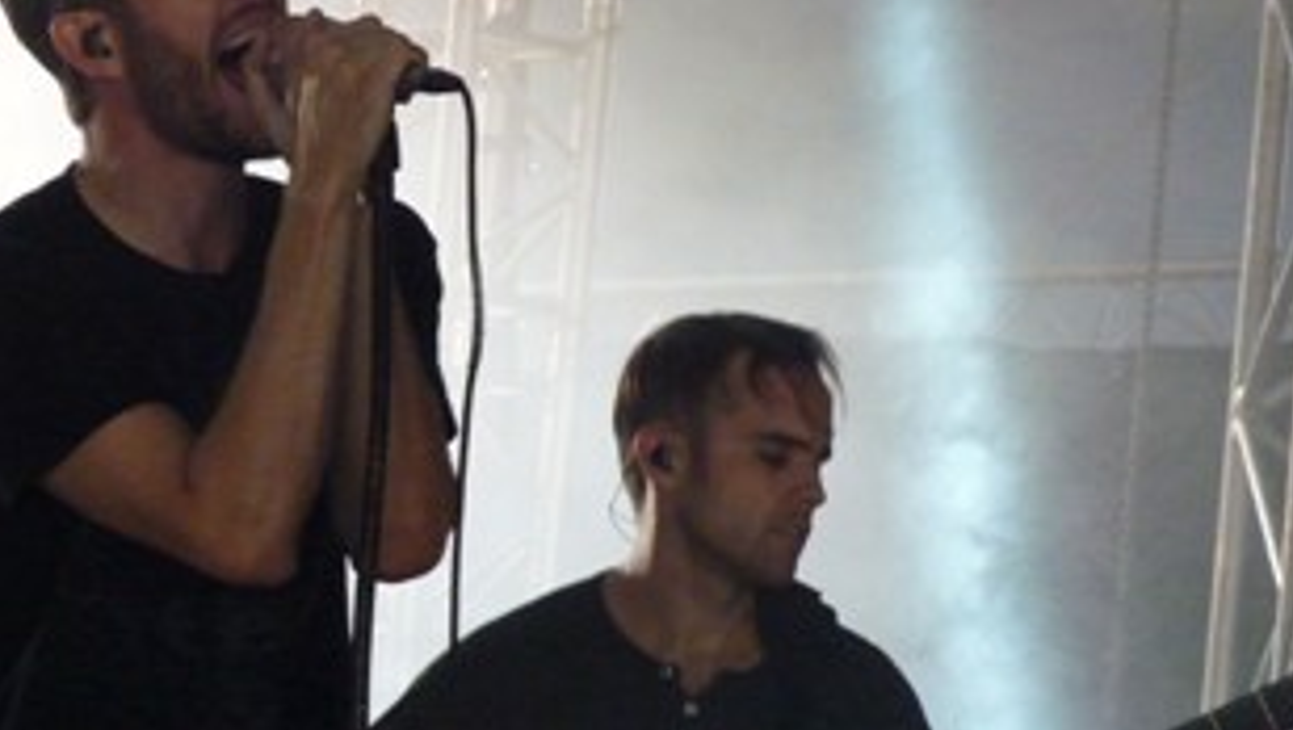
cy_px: 499
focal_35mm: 337
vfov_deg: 3.6
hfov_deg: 6.4
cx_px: 458
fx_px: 11566
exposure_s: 1/100
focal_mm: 37.8
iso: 800
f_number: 3.7
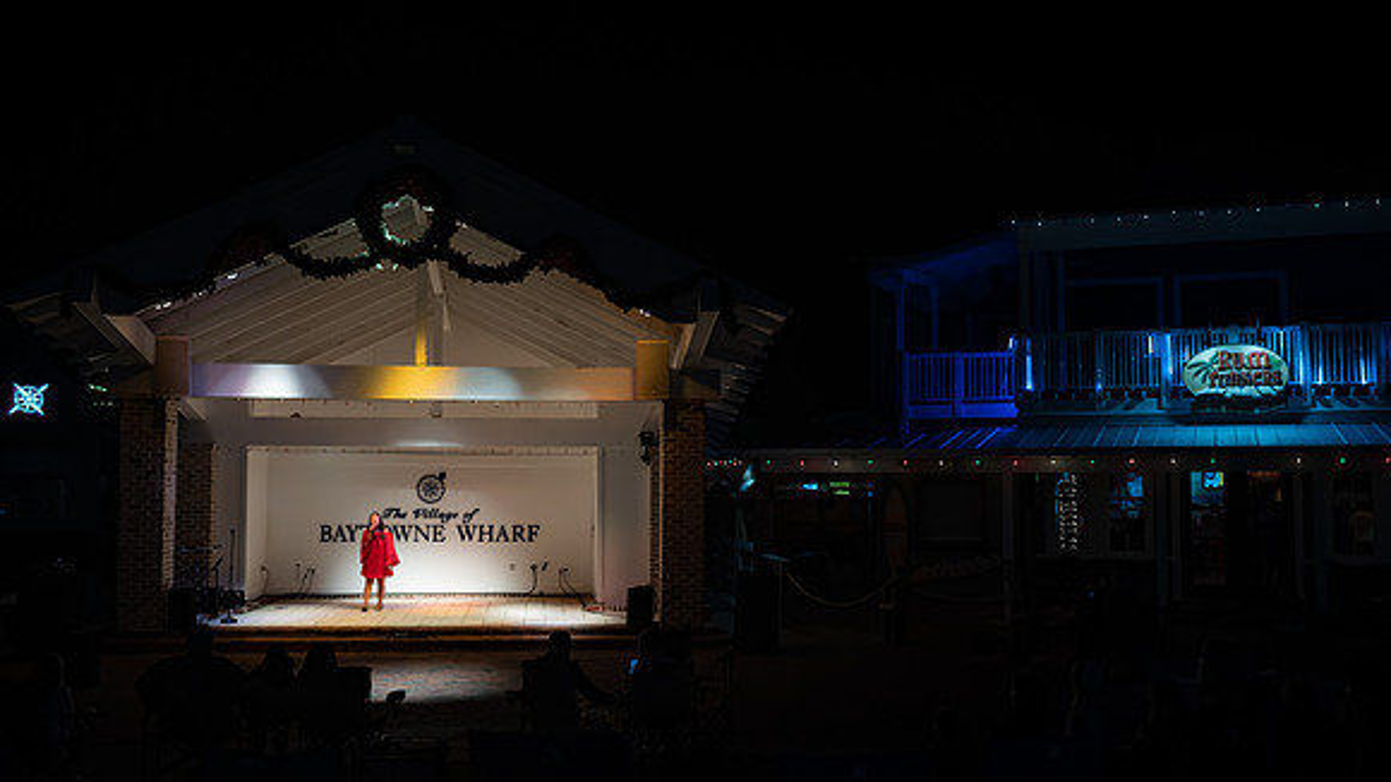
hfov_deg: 54.4
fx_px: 1352
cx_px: 696
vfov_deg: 32.3
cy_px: 391
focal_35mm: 37
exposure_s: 1/125
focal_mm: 35
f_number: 2.8
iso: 640
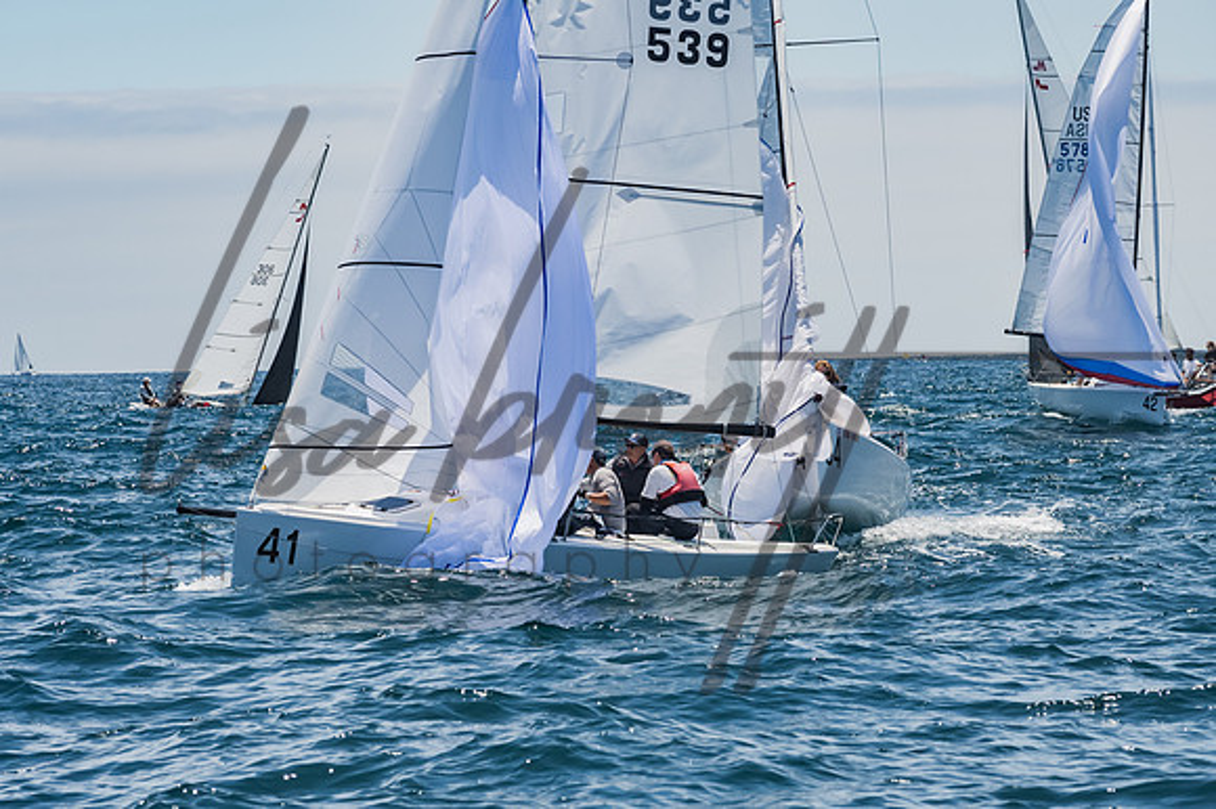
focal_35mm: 210
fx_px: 7089
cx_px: 608
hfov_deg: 9.8
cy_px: 404
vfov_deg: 6.5
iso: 640
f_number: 14
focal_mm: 140
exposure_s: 1/1000
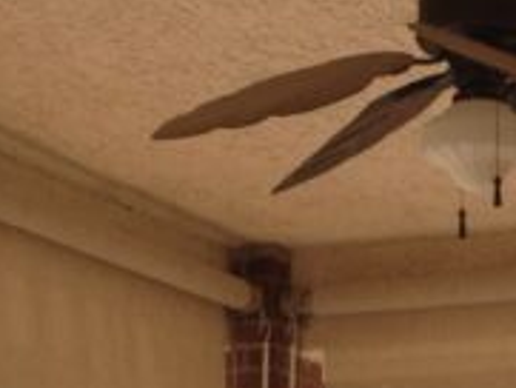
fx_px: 2953
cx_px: 382
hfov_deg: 10.0
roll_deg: +0.5
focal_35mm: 198
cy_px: 750
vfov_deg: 7.3
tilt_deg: -0.7
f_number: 2.4
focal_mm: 4.28
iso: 50
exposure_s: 1/1082
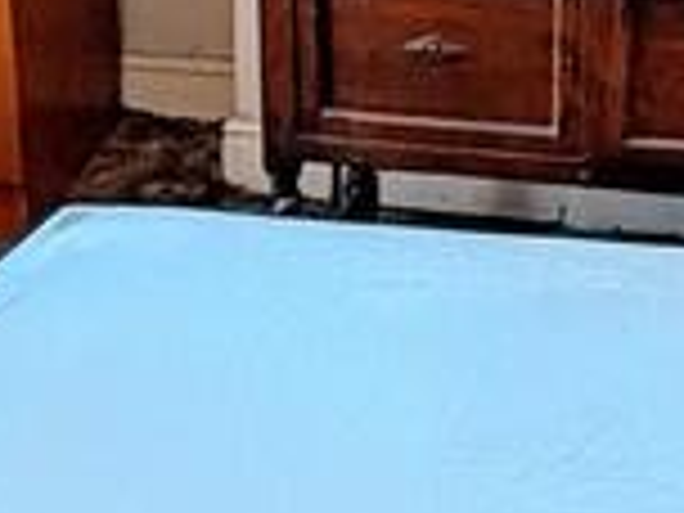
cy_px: -92
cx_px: 45
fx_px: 2134
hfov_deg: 17.9
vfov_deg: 13.4
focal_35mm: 108
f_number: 2.2
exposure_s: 1/60
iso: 176
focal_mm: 2.35
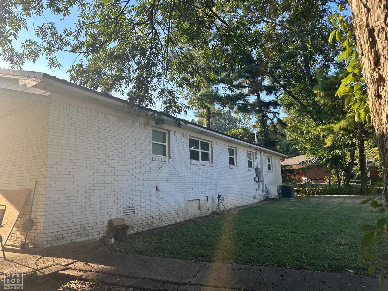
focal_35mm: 24
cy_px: 146
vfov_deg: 56.8
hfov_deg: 71.6
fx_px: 269
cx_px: 194
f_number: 1.78
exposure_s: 1/836
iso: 80
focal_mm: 6.86
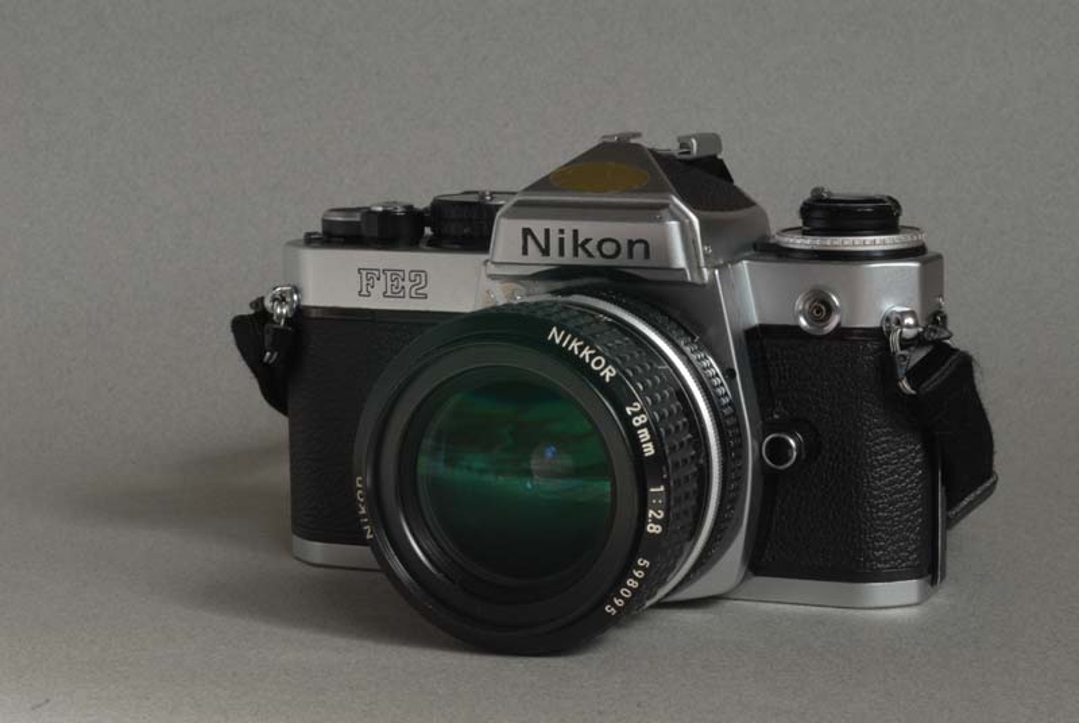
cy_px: 362
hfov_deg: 46.3
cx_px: 540
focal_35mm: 42
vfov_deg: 32.0
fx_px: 1261
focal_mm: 28
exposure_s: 1/4
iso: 200
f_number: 22
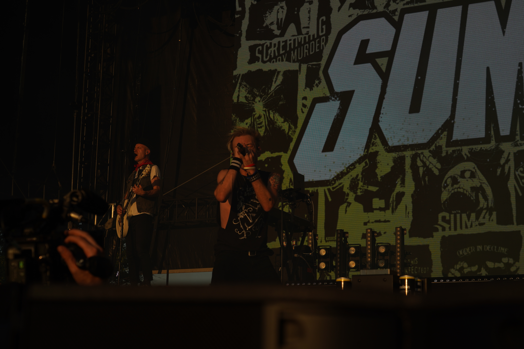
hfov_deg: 31.9
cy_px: 174
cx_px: 262
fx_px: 917
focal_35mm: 63
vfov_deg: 21.6
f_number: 8
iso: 100
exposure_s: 1/640
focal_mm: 63
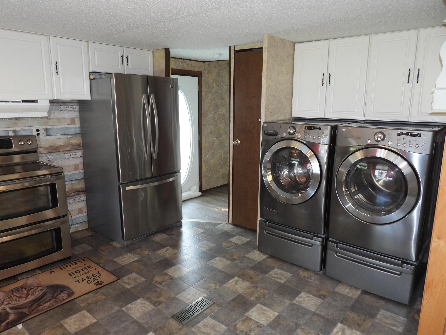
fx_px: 309
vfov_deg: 56.8
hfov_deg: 71.6
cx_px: 223
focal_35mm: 24
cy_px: 168
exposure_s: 1/30
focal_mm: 4.3
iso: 200
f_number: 2.8
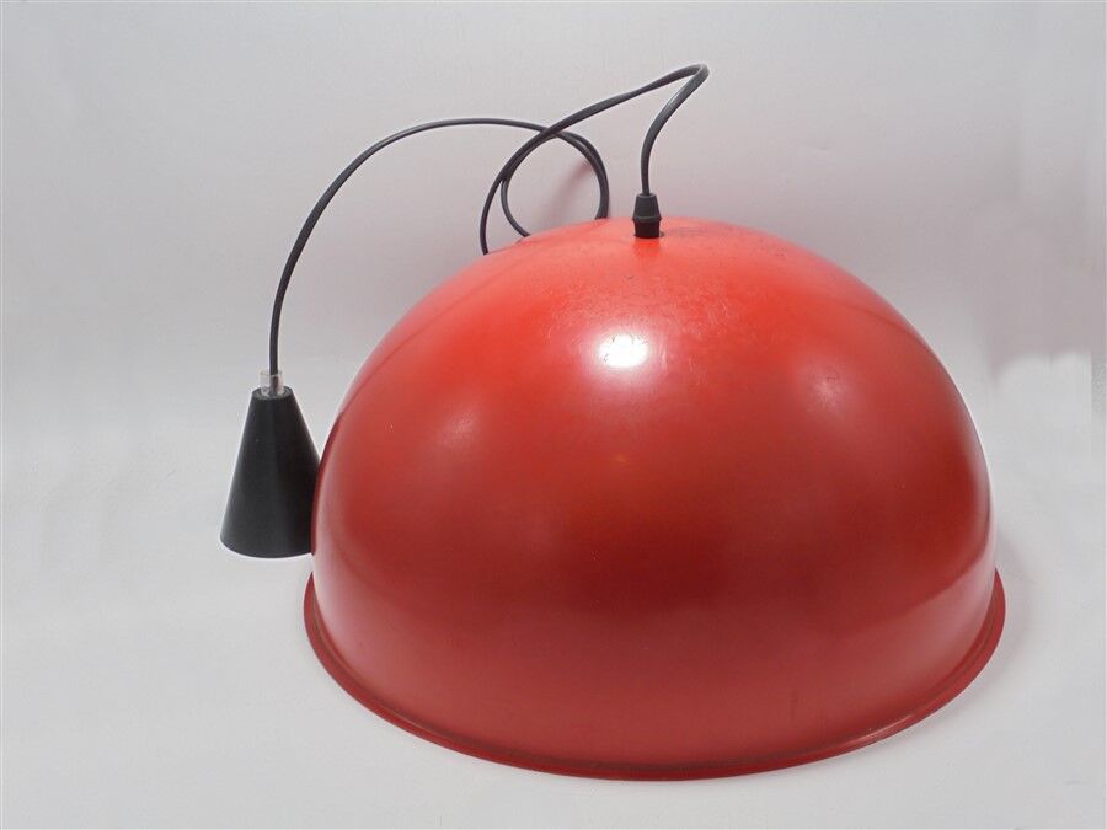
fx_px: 1567
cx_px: 554
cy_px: 415
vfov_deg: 29.7
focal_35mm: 49
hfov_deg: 38.9
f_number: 4.8
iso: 100
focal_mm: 8.9
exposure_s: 1/30
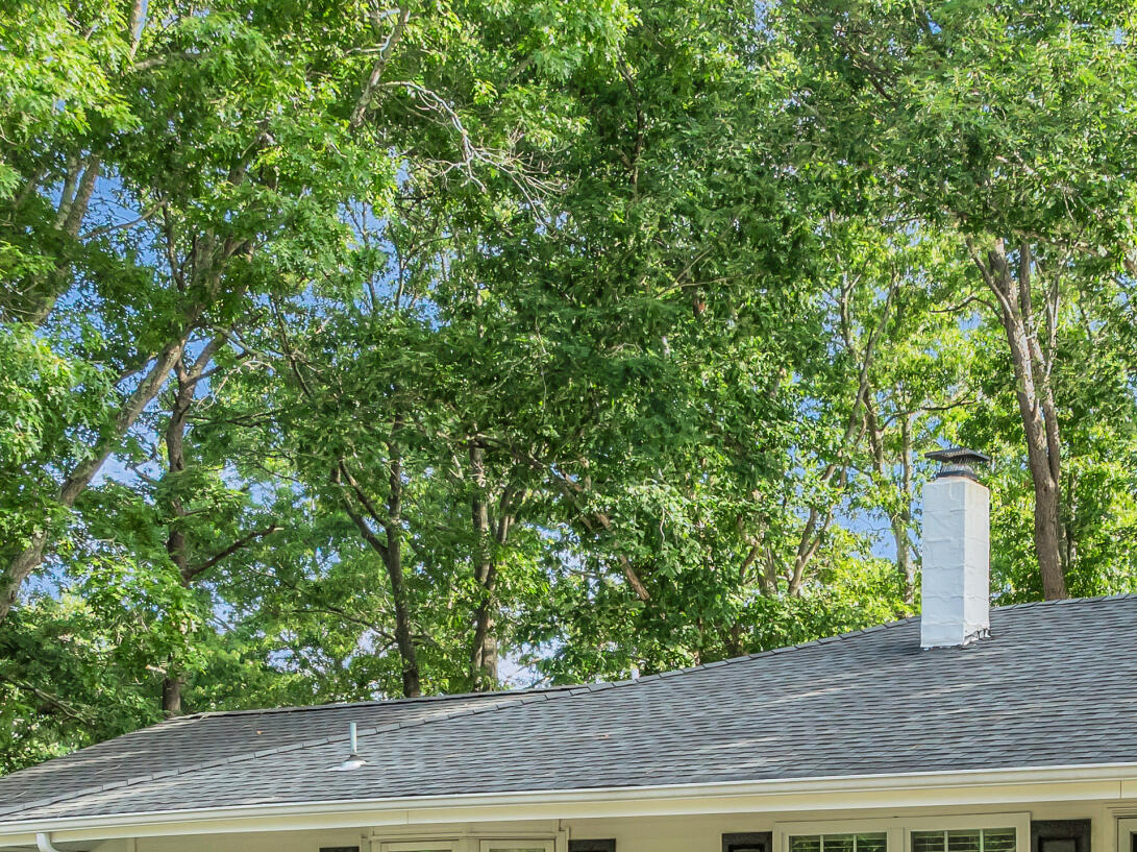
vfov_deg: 21.1
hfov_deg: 28.9
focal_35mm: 66
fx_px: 2167
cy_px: 947
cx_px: 871
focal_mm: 12.29
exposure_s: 1/500
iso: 120
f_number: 2.8
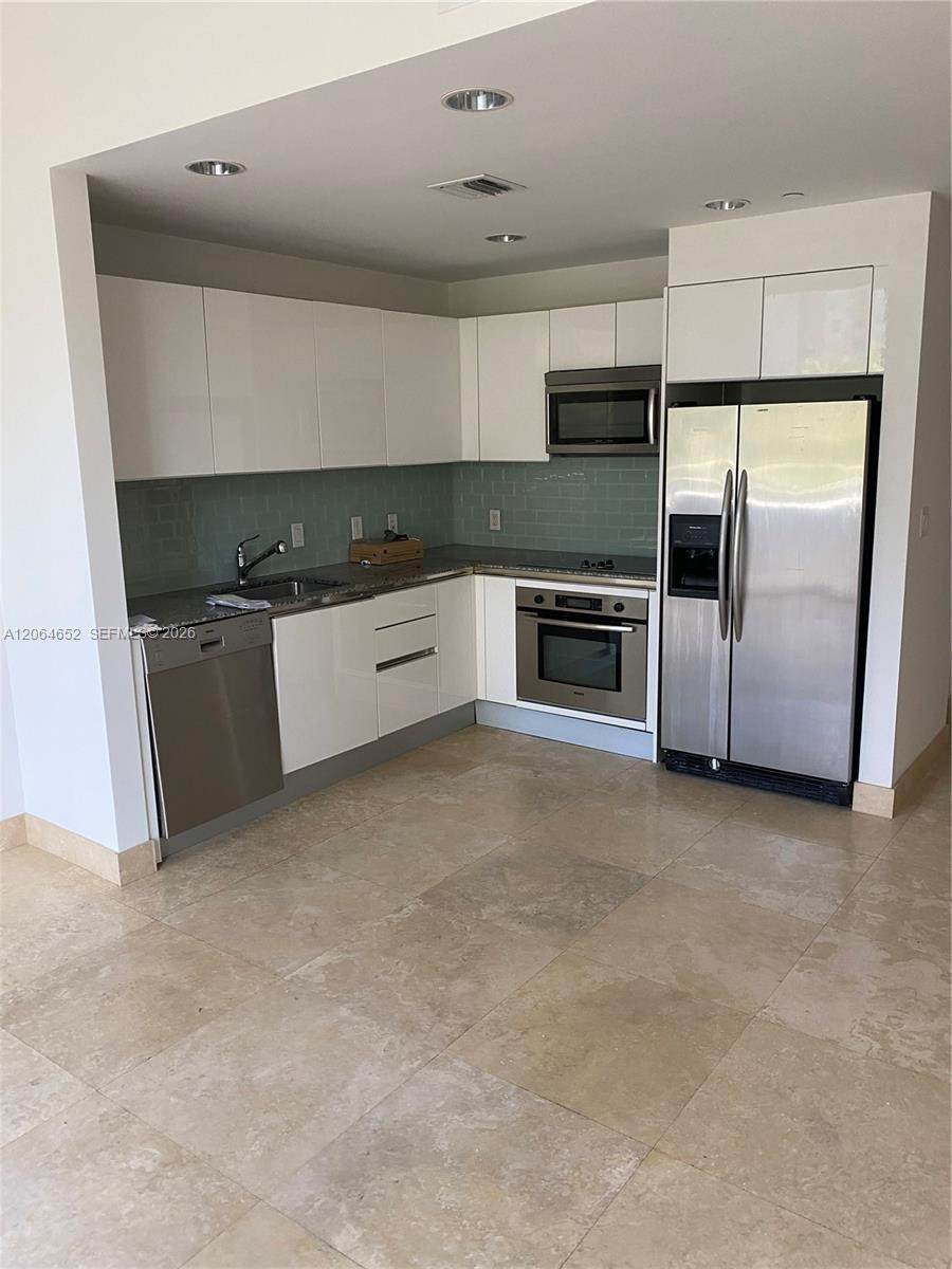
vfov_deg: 67.3
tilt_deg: -11.2
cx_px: 476
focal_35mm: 26
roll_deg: -0.7
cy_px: 634
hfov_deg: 53.1
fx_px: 953
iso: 125
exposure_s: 1/94
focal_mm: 4.25
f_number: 1.8
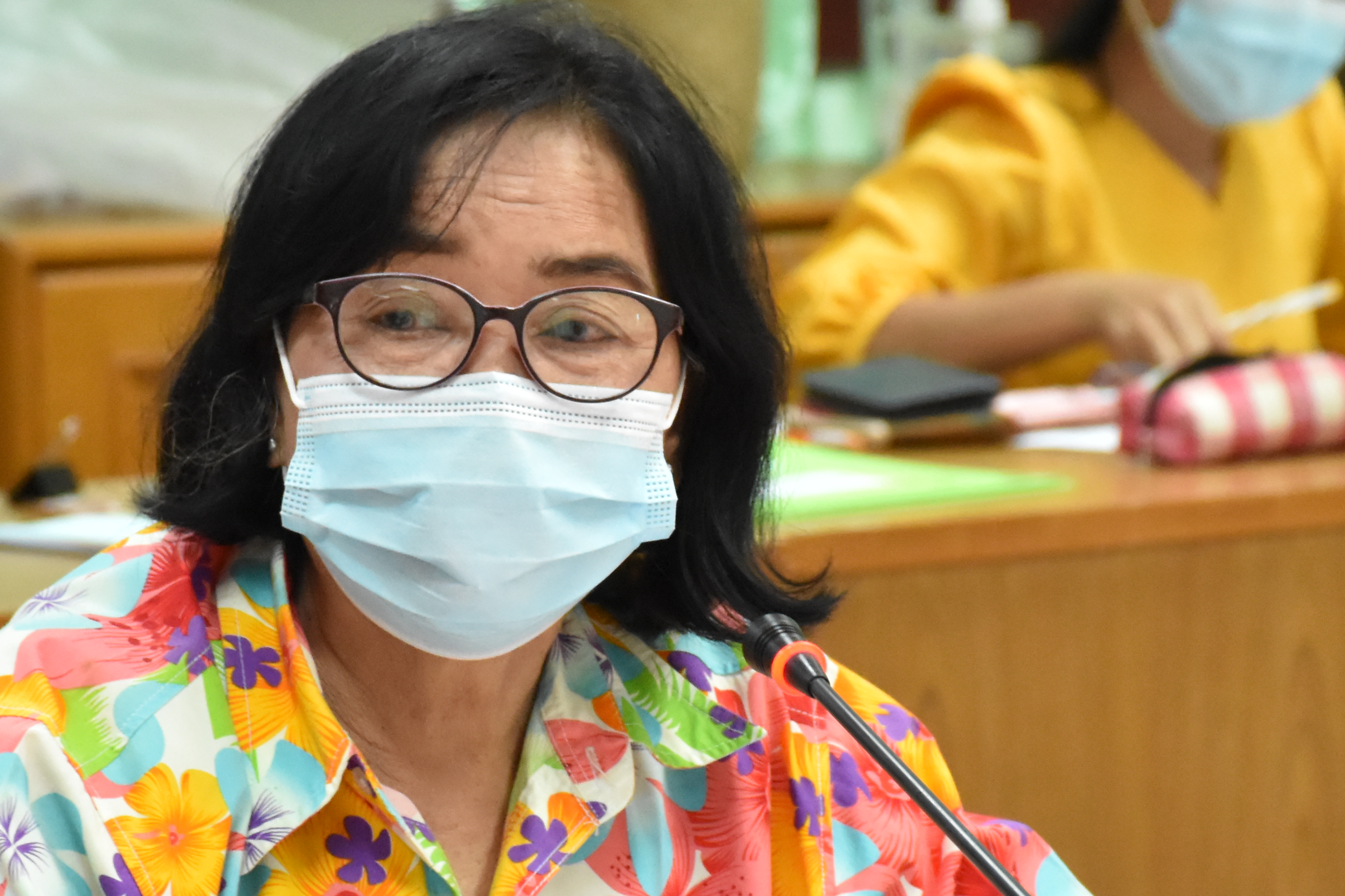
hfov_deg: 6.7
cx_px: 561
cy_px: 668
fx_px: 11506
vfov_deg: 4.5
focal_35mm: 308
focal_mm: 100
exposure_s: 1/100
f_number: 7.1
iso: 4000
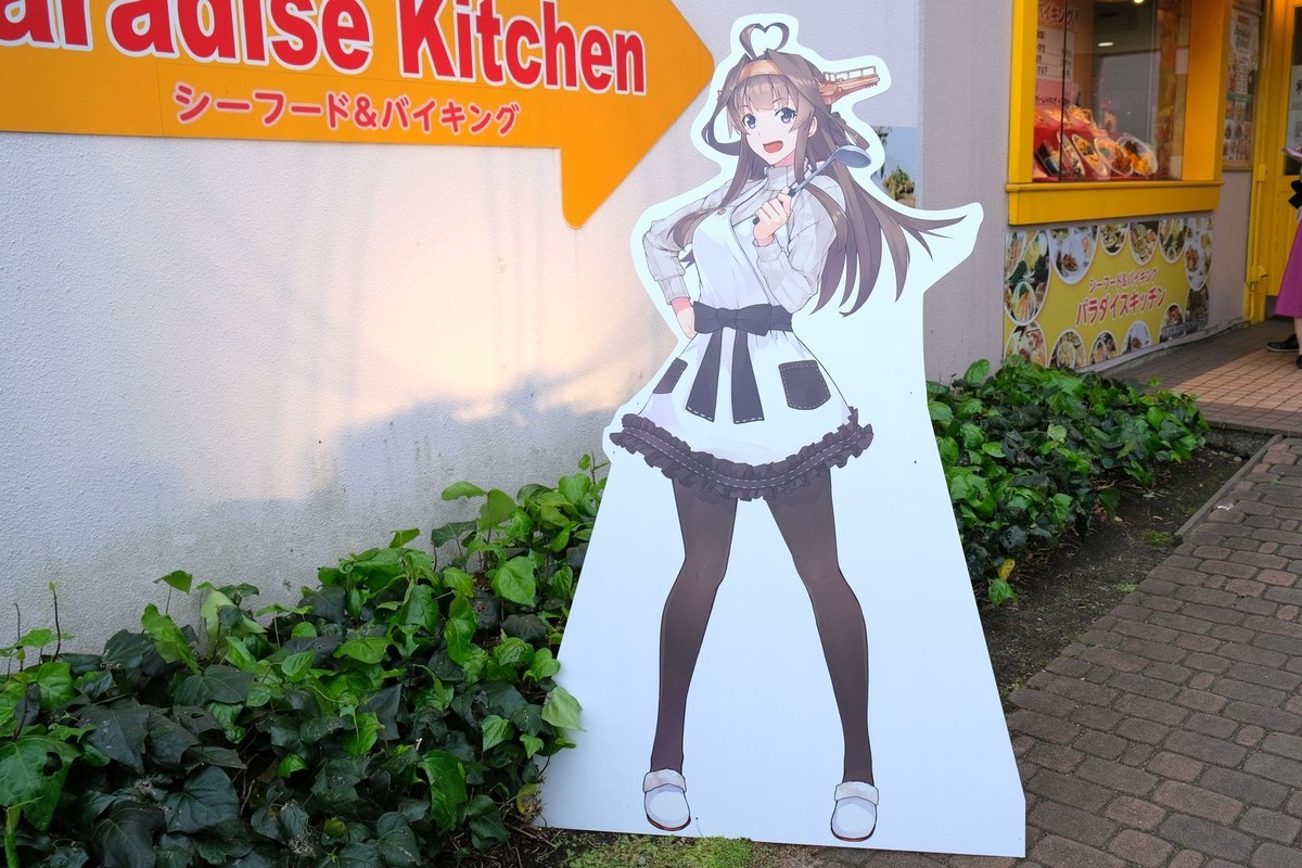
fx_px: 976
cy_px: 434
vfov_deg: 47.9
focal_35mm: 27
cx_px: 651
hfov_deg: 67.4
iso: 640
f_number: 4
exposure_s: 1/750
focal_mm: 18
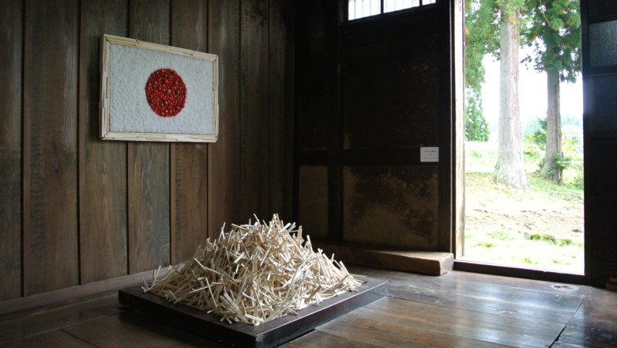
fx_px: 475
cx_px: 309
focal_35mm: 29
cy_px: 154
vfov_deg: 40.2
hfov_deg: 66.0
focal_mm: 10
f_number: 3.5
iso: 560
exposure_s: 1/60
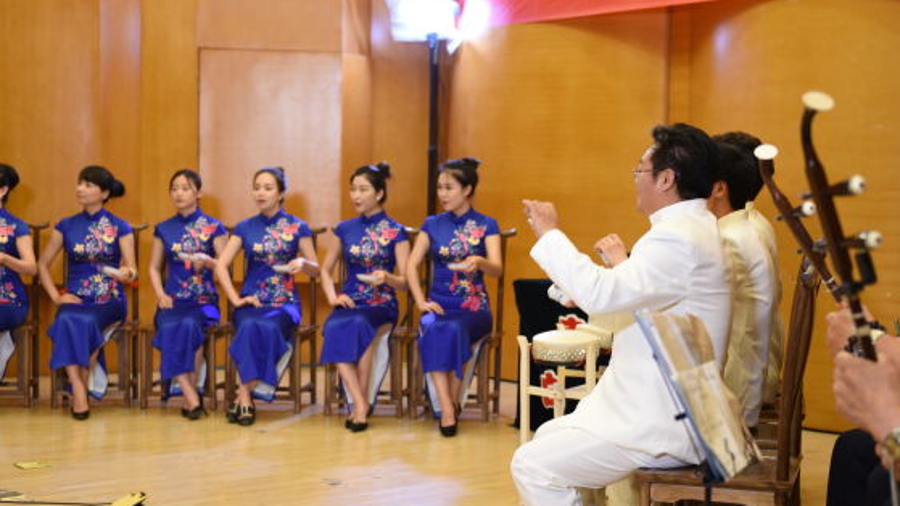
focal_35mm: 60
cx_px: 449
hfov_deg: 34.9
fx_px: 1431
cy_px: 277
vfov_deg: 20.0
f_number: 2.8
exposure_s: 1/100
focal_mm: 40
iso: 1000
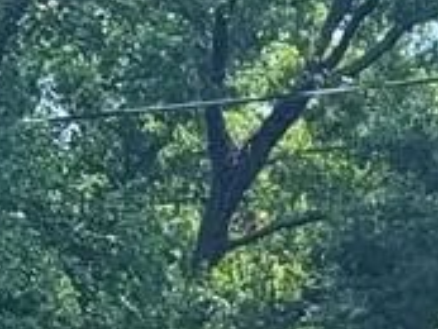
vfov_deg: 5.0
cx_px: 770
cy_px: 939
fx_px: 3596
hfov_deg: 6.8
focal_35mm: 284
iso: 80
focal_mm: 6.76
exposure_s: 1/1575
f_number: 1.78
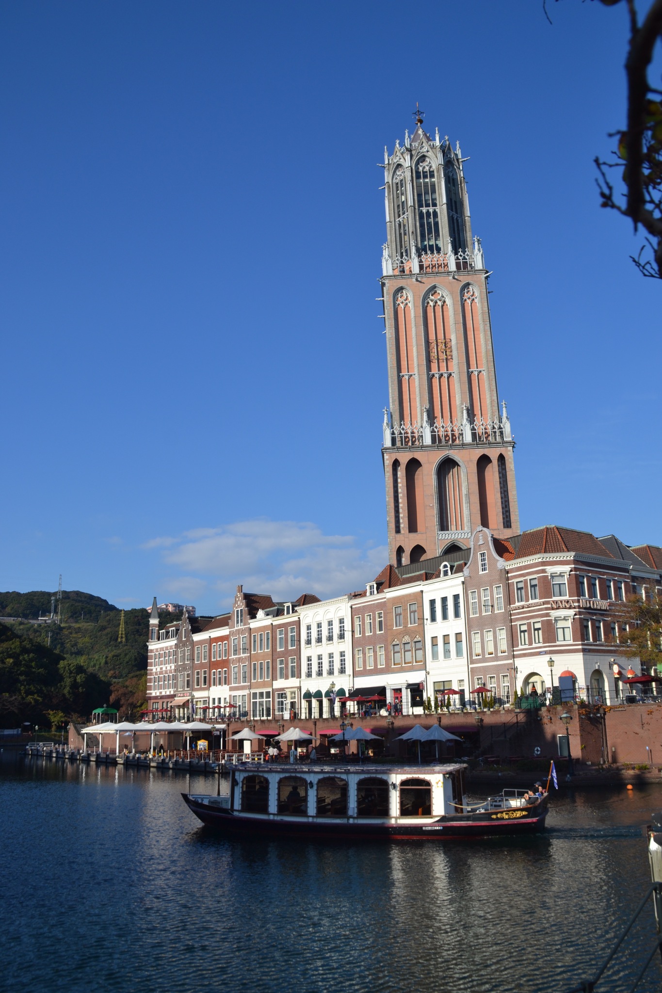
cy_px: 496
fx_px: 745
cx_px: 331
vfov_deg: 67.4
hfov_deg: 47.9
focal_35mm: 27
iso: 100
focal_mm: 18
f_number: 9
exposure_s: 1/320
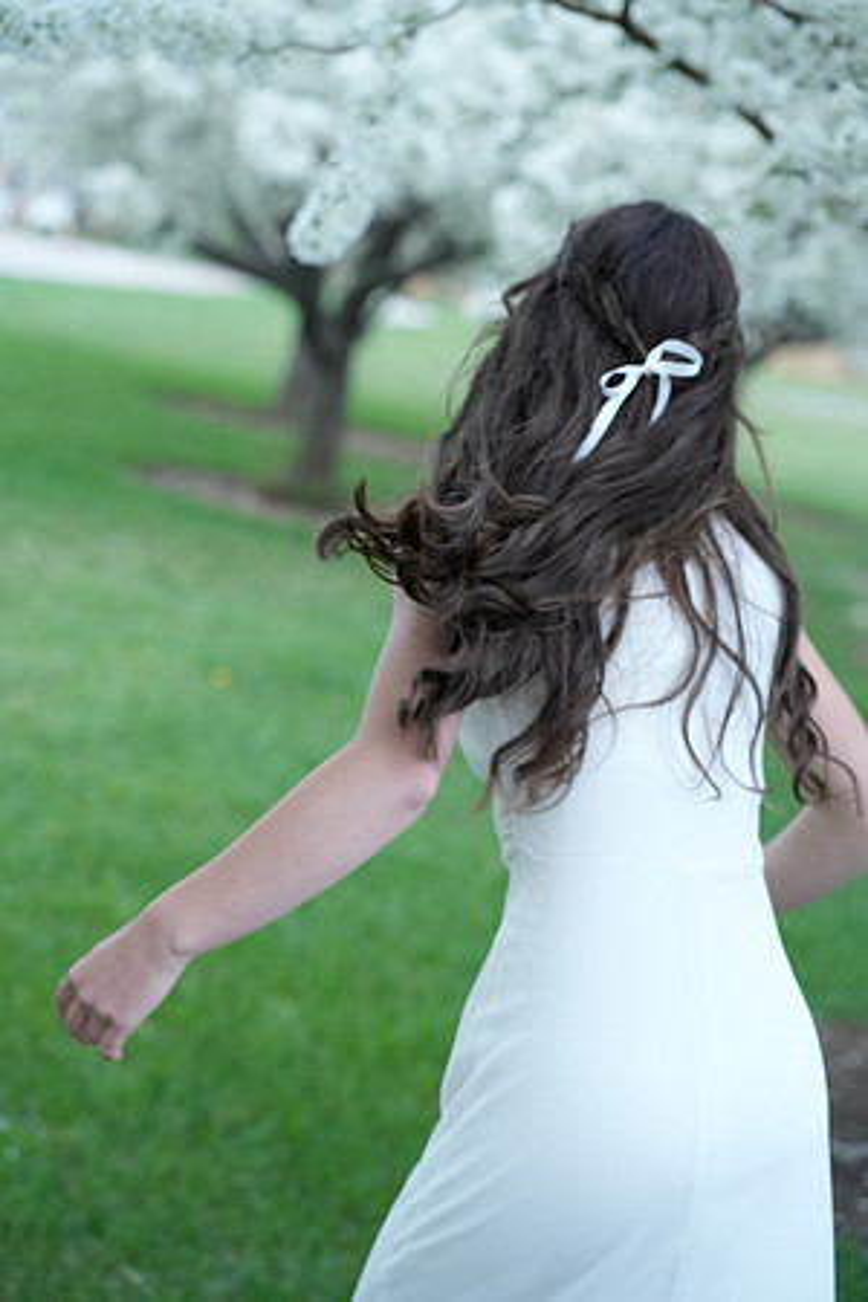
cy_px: 651
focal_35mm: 85
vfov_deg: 23.9
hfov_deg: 16.1
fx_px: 3074
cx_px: 434
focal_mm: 85
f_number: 4
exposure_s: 1/400
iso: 2500
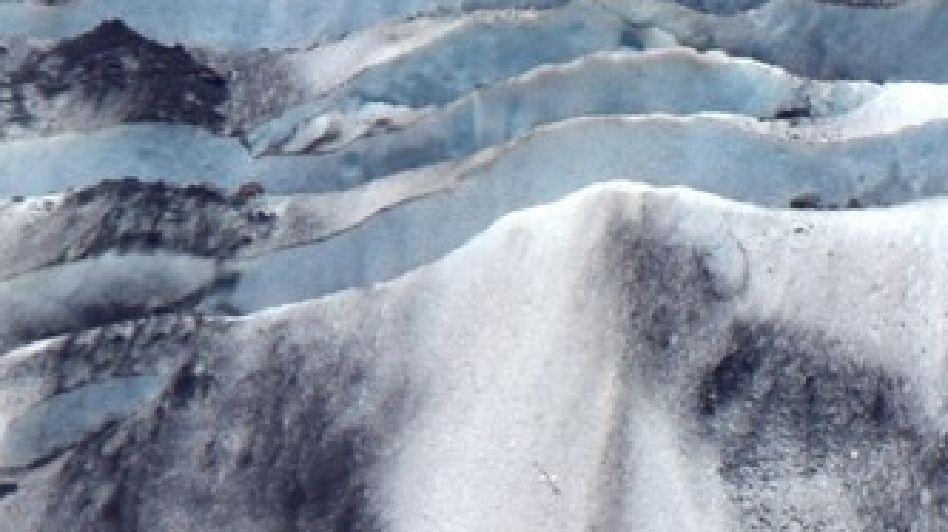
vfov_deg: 0.5
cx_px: 652
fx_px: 64074
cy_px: 578
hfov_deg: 0.8
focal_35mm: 2550
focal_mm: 250
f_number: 7.1
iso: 200
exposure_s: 1/800
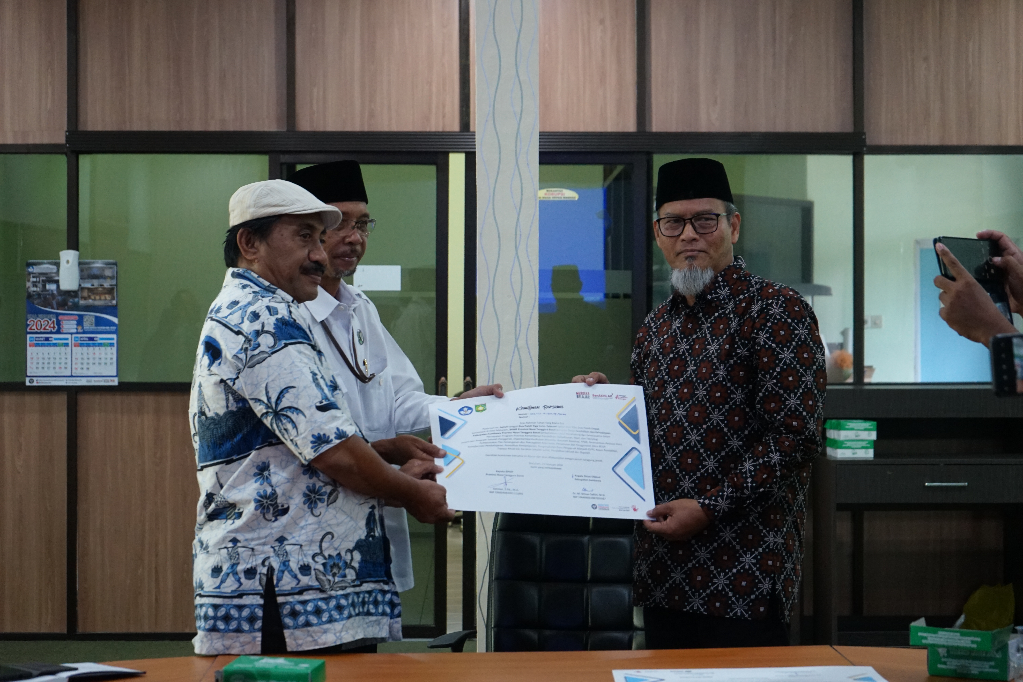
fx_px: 1989
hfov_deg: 28.8
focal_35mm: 70
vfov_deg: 19.5
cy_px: 341
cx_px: 512
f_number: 5.6
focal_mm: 70
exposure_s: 1/80
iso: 2500
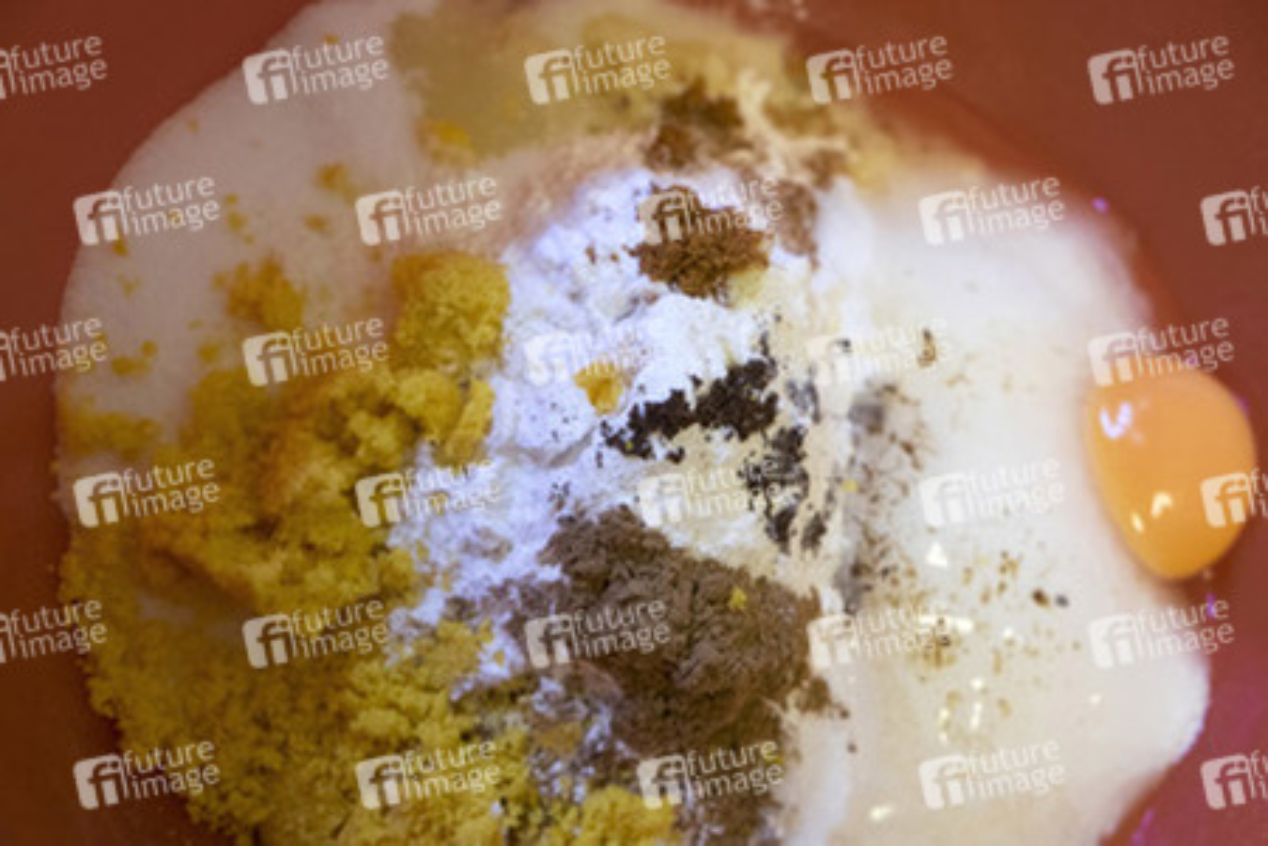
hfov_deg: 41.9
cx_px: 634
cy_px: 423
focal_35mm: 47
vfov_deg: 28.6
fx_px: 1655
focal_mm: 31.5
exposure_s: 1/30
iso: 2000
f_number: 3.6
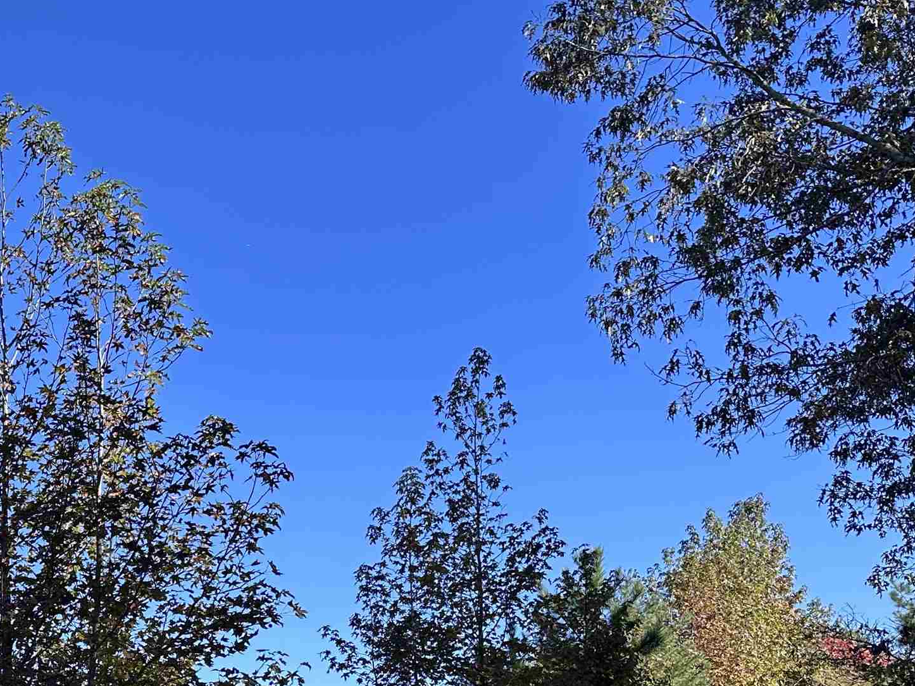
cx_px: 6
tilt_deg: +4.8
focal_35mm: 51
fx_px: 1348
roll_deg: -1.7
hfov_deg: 34.3
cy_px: 709
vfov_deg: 26.8
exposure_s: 1/2410
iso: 80
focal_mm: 6.86
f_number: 1.78
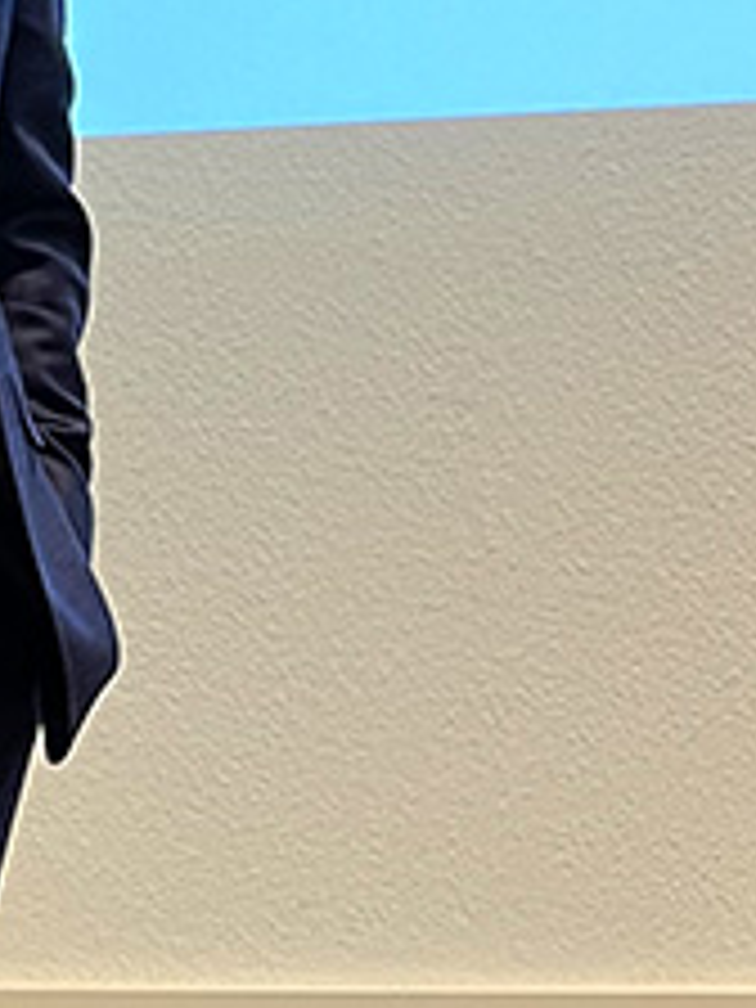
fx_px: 3611
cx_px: -626
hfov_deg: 11.1
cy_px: 794
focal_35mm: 124
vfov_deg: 15.8
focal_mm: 5.1
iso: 125
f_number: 1.6
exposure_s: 1/50
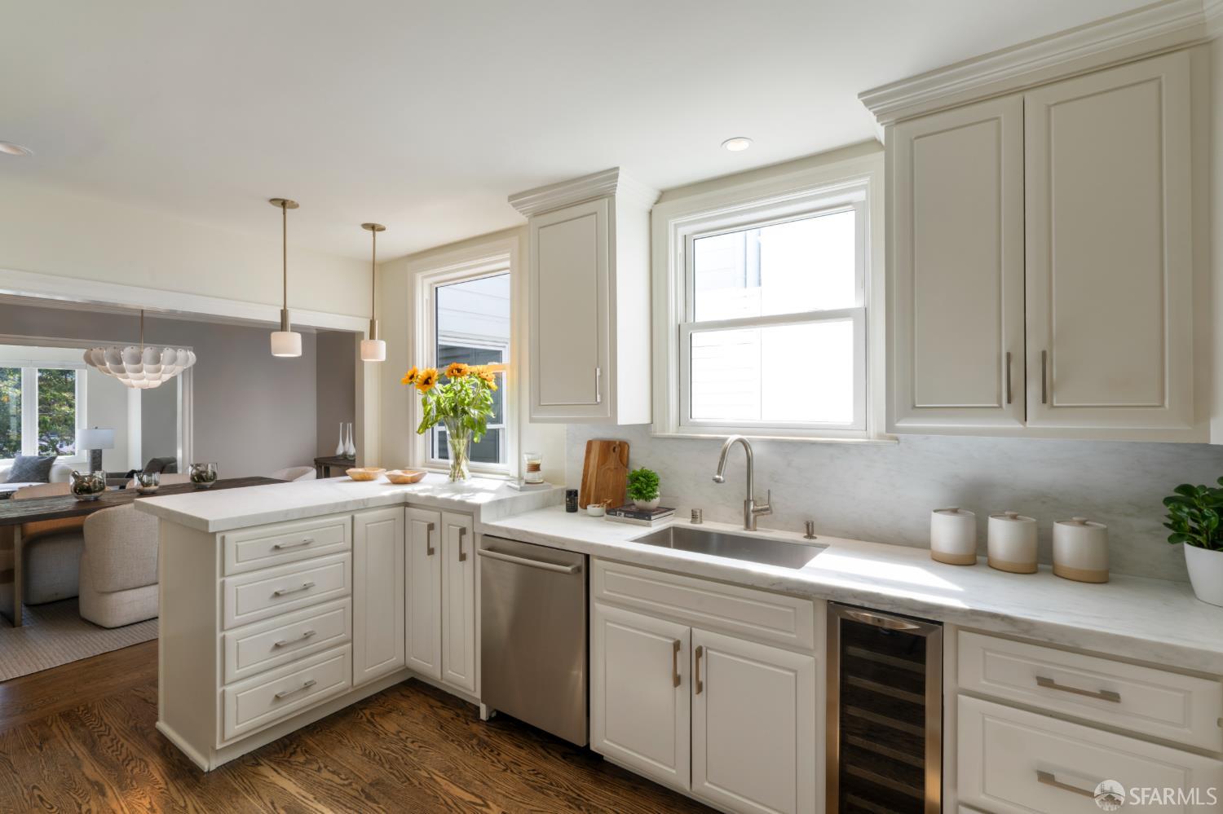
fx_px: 543
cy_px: 407
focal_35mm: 16
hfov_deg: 96.8
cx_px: 612
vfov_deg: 73.7
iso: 160
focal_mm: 16
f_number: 16
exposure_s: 1/2.5
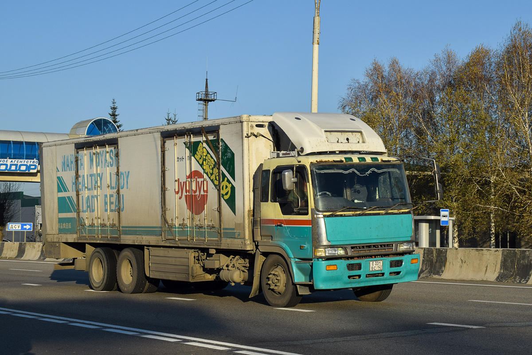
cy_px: 178
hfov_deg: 33.4
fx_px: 887
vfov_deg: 22.6
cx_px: 266
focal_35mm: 60
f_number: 7.1
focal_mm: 40
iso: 200
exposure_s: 1/1000
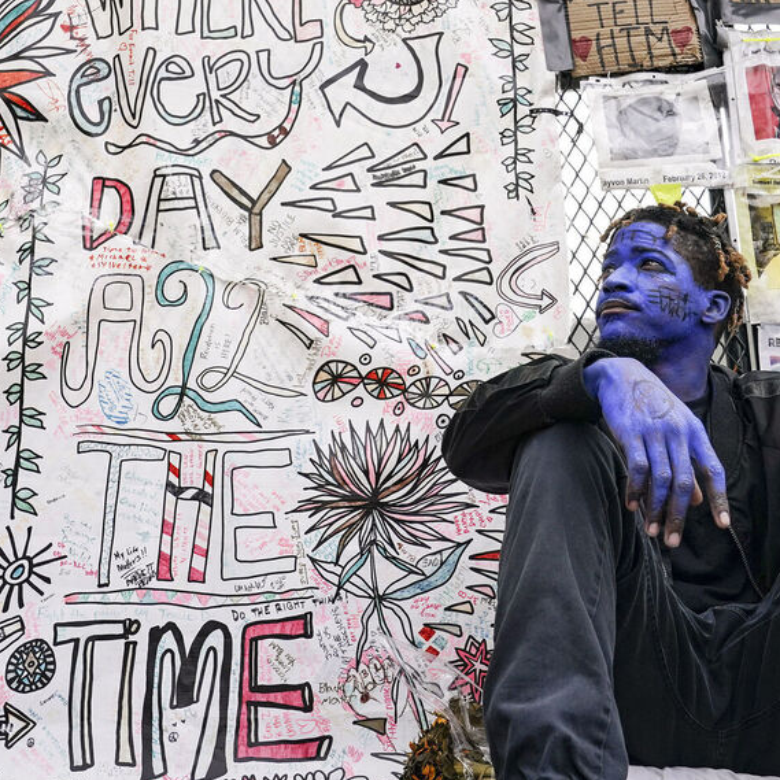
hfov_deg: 39.1
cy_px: 248
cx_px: 344
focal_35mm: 43
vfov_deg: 38.6
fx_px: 1096
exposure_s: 1/1000
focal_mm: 24
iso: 1000
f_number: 5.6
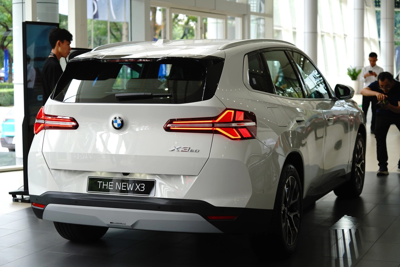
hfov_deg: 28.8
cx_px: 200
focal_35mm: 70
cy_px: 134
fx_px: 778
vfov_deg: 19.5
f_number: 4
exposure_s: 1/125
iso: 320
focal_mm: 70
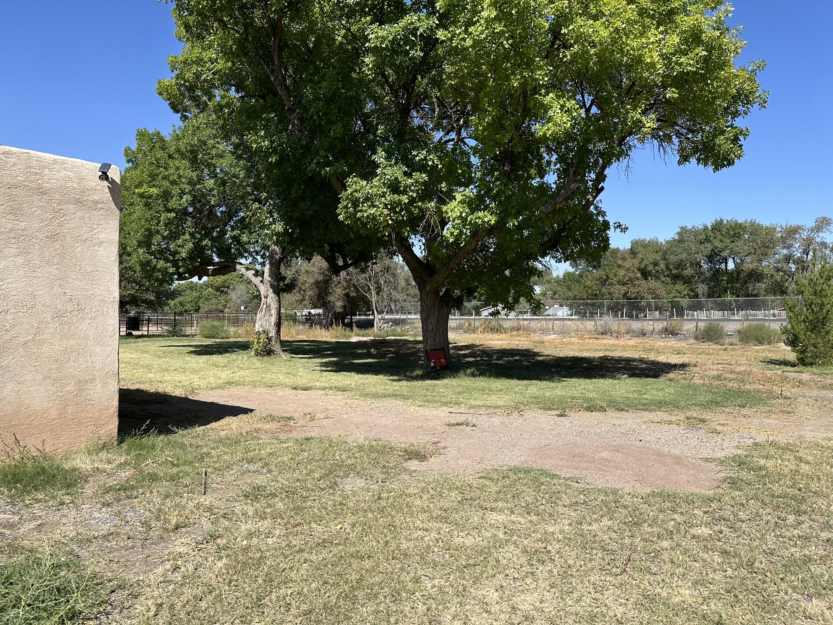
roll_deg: -0.2
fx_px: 578
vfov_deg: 56.8
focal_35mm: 24
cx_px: 416
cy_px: 312
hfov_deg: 71.6
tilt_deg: +1.5
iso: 80
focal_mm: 6.86
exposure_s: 1/4184
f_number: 1.78
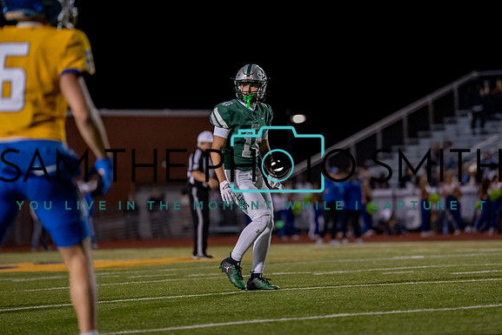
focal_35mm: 234
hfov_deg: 8.8
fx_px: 3264
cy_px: 160
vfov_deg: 5.9
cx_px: 264
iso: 3200
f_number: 2.8
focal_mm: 200
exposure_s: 1/1000
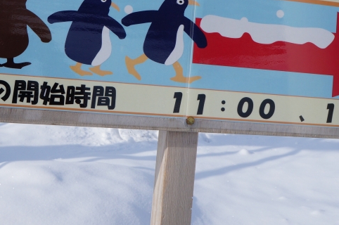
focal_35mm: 56
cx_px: 145
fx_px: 527
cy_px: 24
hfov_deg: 35.6
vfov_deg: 23.5
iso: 200
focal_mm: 18
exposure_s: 1/500
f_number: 13
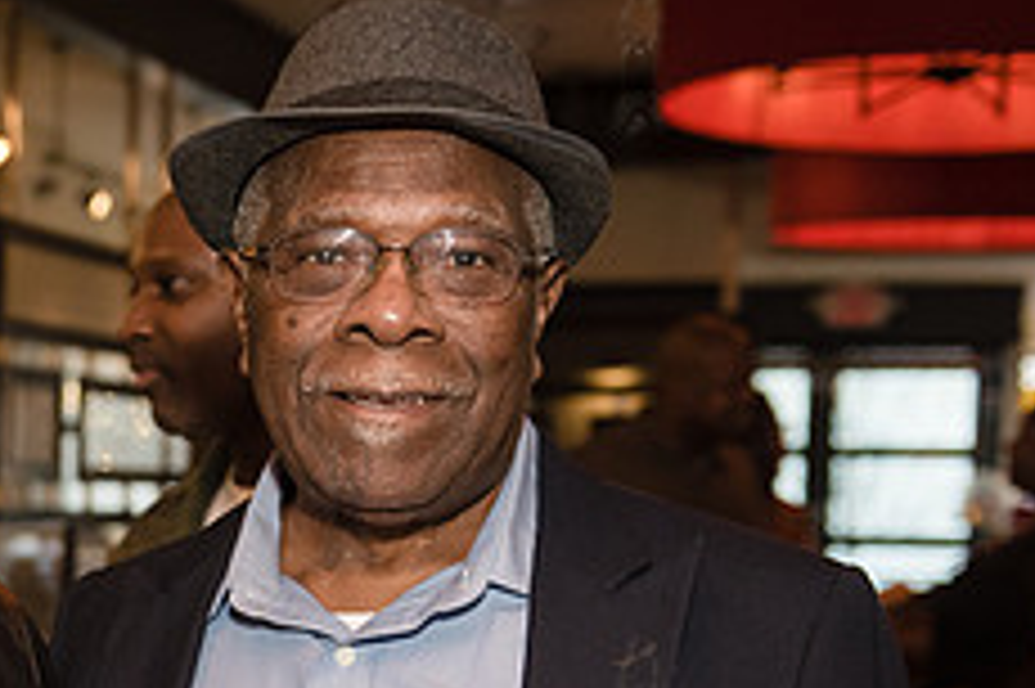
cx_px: -234
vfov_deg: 13.3
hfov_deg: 19.0
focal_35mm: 101
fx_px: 2902
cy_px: 708
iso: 1250
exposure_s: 1/320
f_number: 3.5
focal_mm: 40
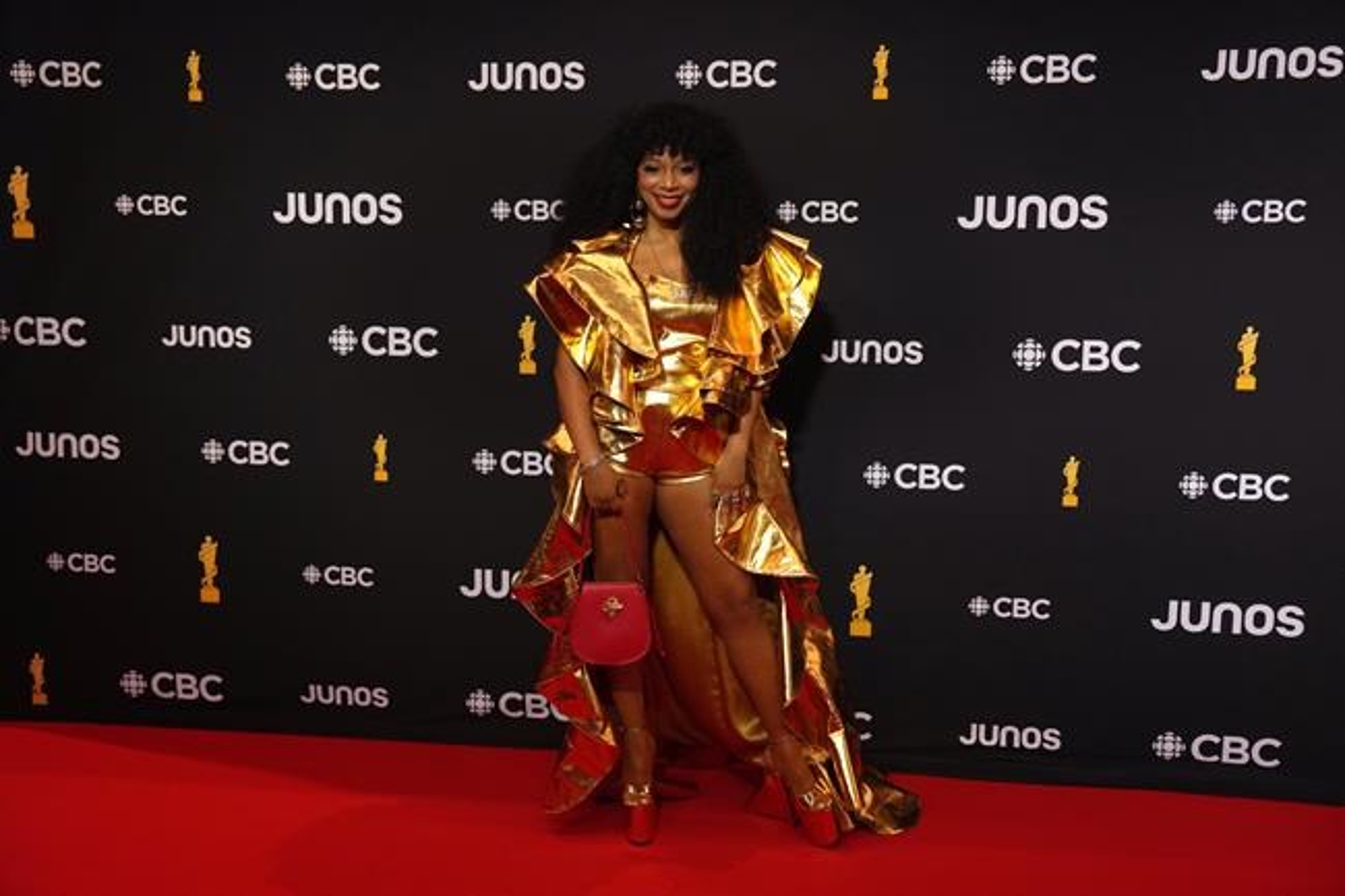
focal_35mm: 39
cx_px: 672
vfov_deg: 34.2
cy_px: 448
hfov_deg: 49.6
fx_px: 1457
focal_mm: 39
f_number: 4
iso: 1600
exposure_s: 1/400
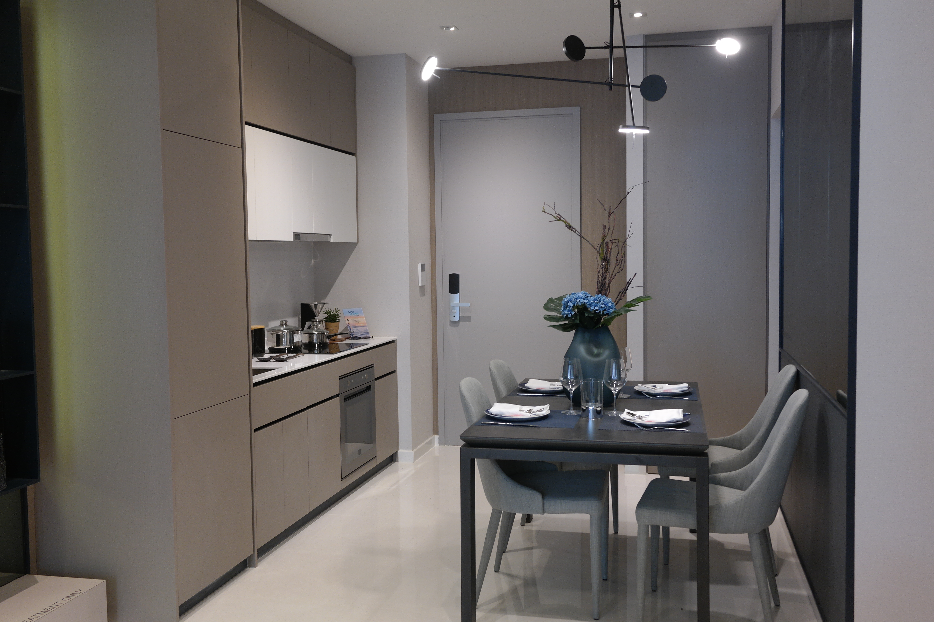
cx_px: 467
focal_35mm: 33
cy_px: 311
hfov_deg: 57.2
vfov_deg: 40.0
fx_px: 856
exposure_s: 1/40
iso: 400
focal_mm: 22
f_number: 3.5
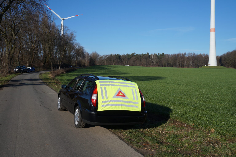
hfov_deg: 55.1
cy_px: 78
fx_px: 226
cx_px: 118
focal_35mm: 34
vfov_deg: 38.3
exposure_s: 1/200
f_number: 11
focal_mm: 23
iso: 100
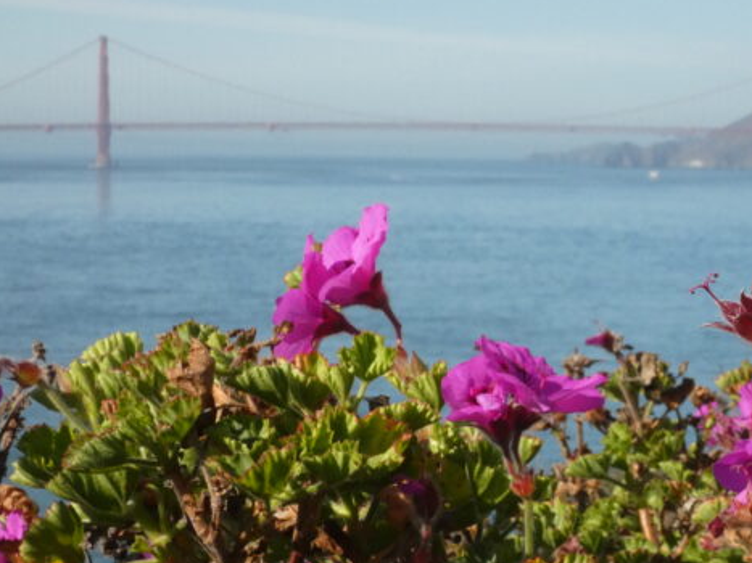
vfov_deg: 11.4
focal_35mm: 130
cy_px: 286
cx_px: 612
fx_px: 2823
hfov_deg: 15.1
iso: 400
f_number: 8
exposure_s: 1/800
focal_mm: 14.1
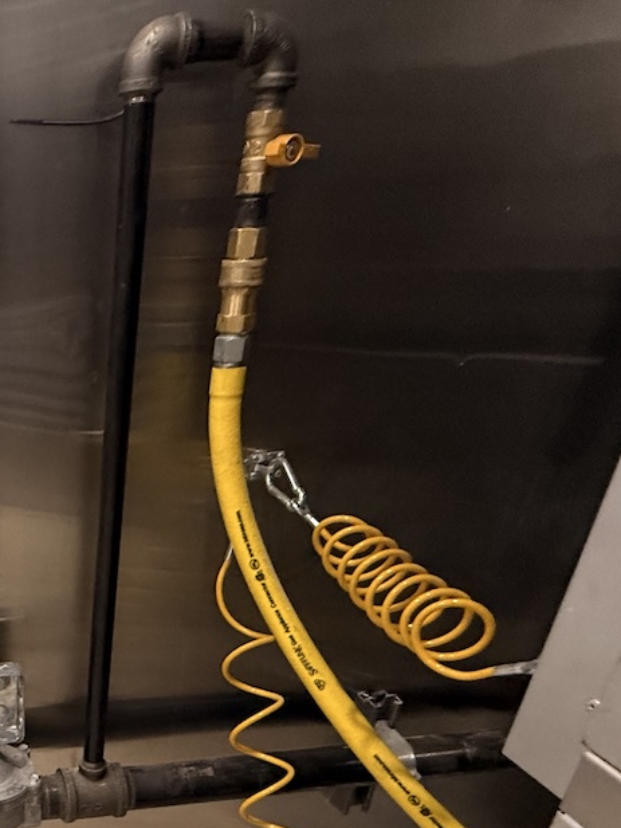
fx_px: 765
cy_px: 684
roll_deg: +2.7
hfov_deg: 36.8
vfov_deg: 52.4
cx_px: -70
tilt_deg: -31.0
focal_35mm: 32
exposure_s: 1/60
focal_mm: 2.22
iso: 320
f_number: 2.2
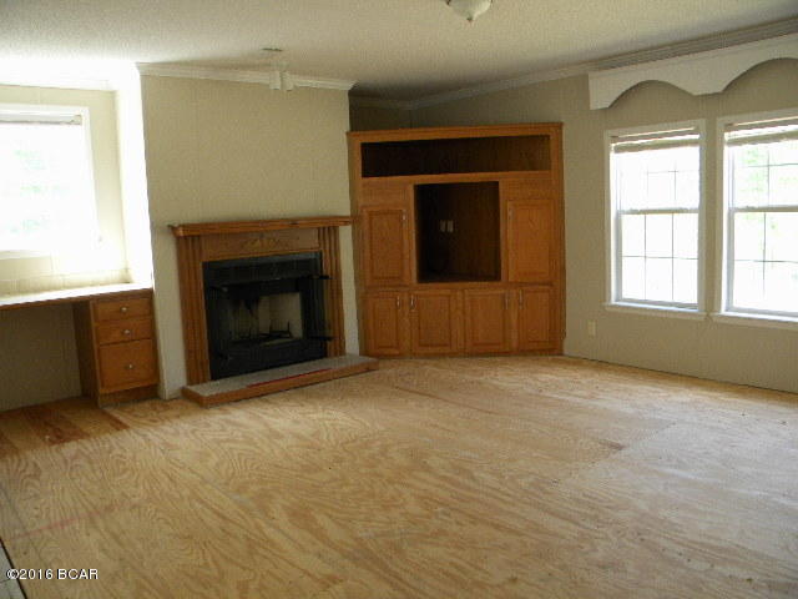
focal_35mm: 28
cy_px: 300
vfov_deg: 49.7
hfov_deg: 63.4
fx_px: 645
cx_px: 399
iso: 208
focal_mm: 5
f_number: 3.5
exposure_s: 1/59.8
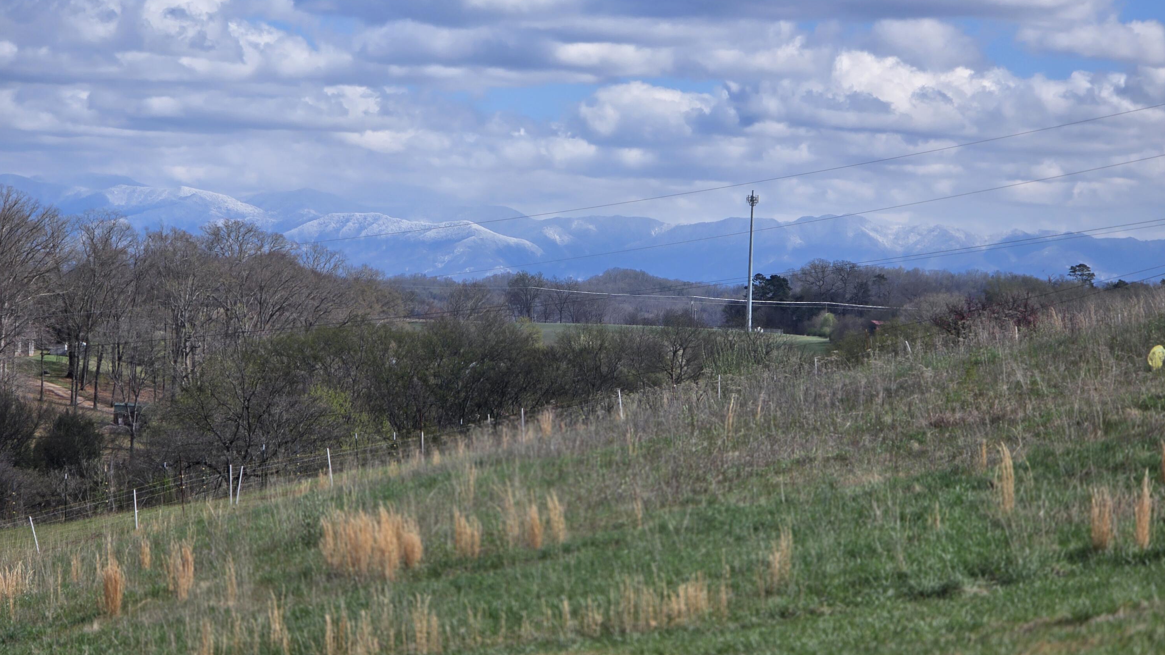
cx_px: 582
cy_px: 284
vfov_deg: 9.6
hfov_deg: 17.0
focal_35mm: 126
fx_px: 3892
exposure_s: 1/1983
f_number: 3.4
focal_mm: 18.6
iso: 64
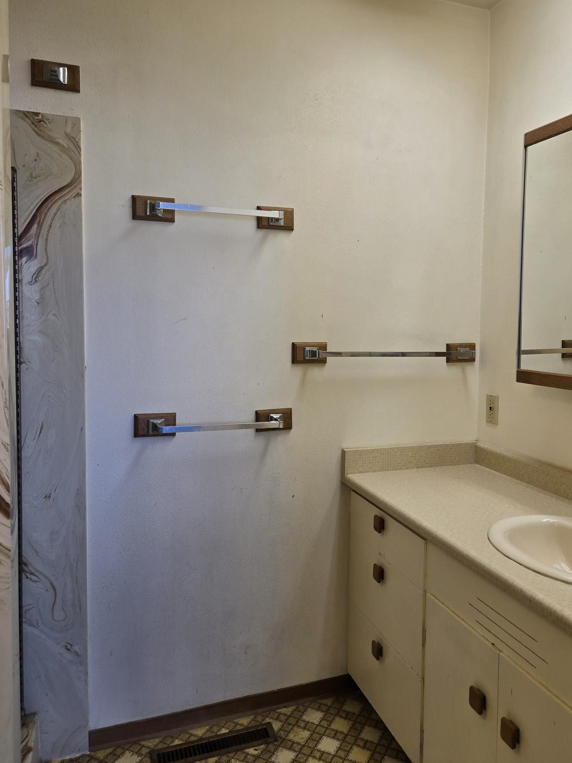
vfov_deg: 63.4
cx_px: 346
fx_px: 617
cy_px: 360
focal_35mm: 28
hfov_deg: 49.4
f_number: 1.8
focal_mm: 5.4
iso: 50
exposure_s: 1/120
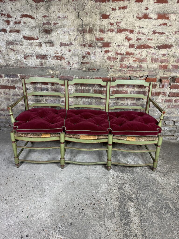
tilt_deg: -25.3
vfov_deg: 71.6
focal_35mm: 24
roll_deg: -1.2
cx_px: 90
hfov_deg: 56.8
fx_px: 165
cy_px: 120
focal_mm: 6.86
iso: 160
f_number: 1.78
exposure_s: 1/50
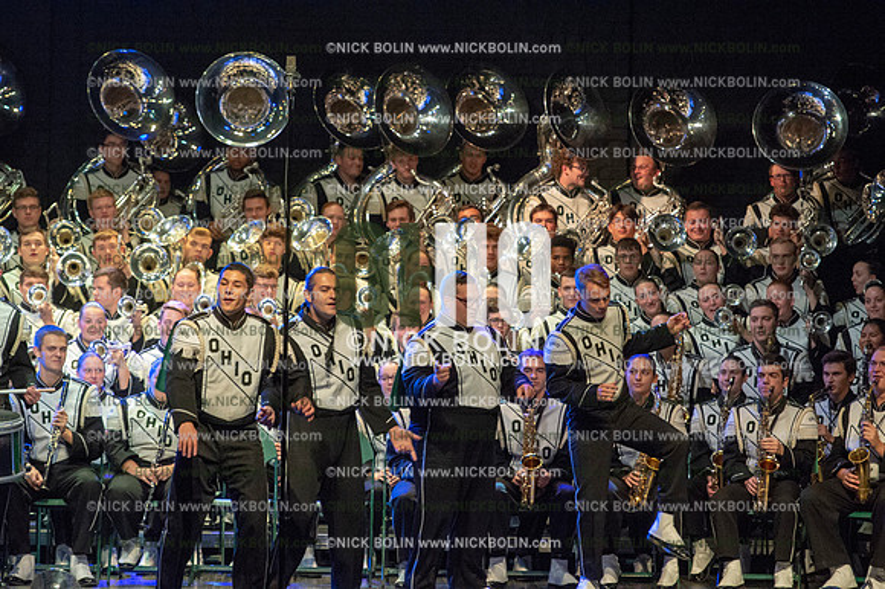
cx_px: 442
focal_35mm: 210
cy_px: 294
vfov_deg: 6.5
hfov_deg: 9.8
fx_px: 5159
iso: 8000
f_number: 5.6
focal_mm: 210
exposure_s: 1/400
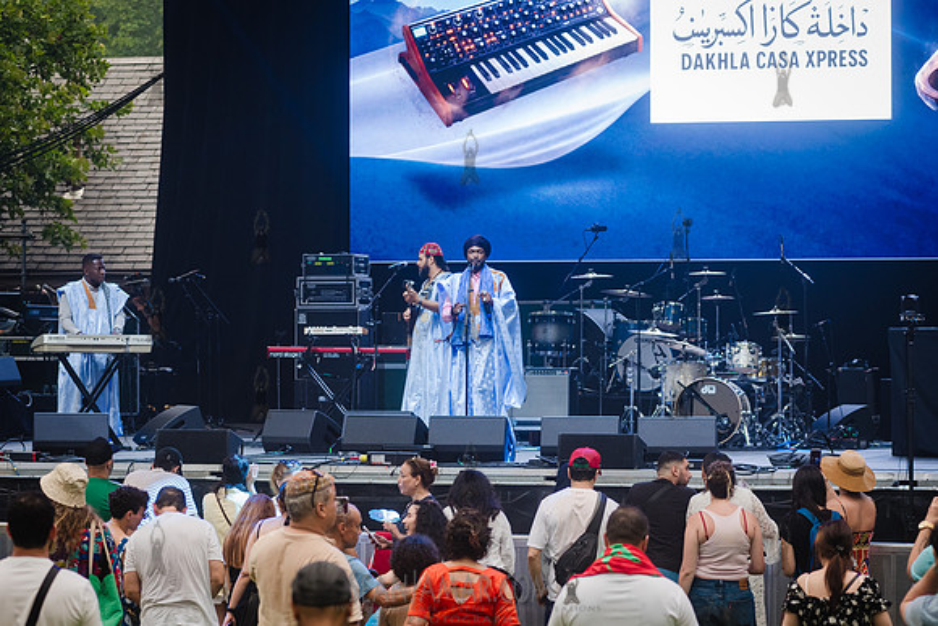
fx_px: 3558
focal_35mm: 137
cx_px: 469
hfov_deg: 15.0
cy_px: 327
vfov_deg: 10.1
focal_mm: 112
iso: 1000
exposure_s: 1/200
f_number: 4
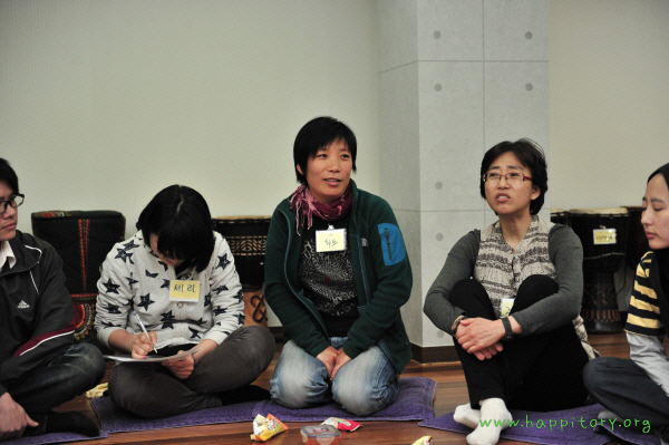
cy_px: 222
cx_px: 334
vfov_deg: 21.9
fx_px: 1151
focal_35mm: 62
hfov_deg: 32.4
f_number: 2.8
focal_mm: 62
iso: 1600
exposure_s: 1/160
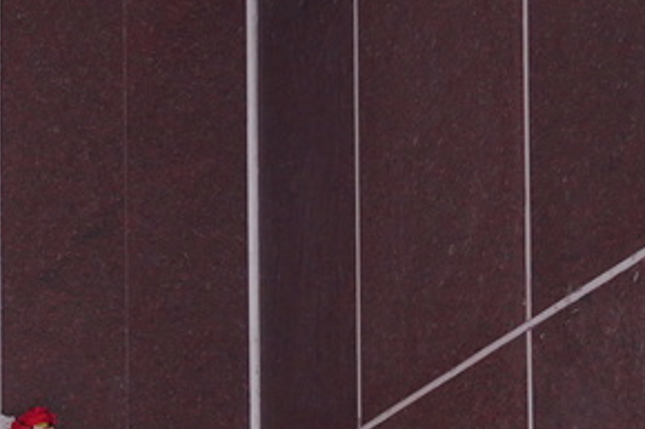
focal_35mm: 145
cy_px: 1009
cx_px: -952
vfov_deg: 8.6
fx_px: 2596
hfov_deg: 11.5
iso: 640
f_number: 5.6
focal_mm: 28
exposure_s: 1/125
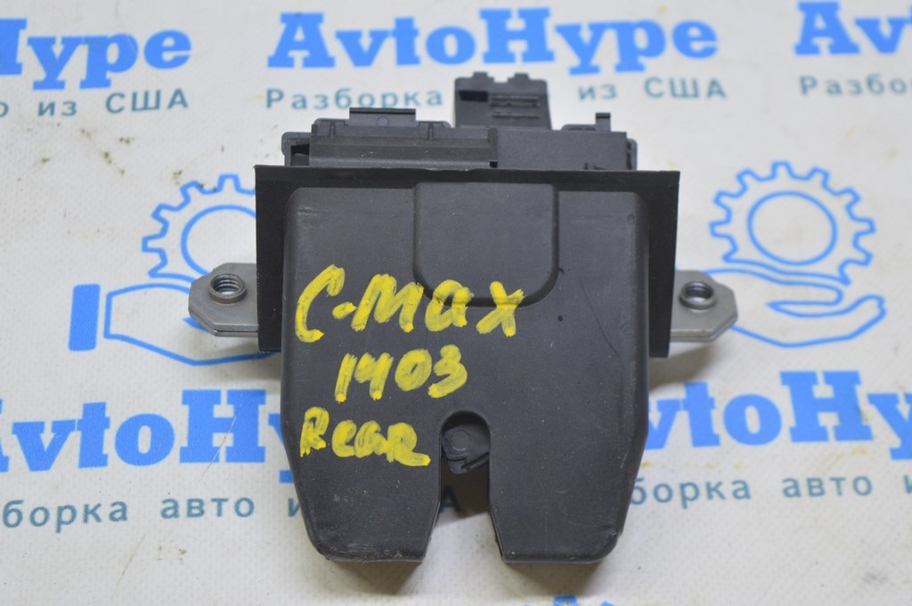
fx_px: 1822
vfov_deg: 18.9
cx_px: 456
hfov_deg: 28.1
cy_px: 303
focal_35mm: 72
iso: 400
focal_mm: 48
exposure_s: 1/20
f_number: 5.6
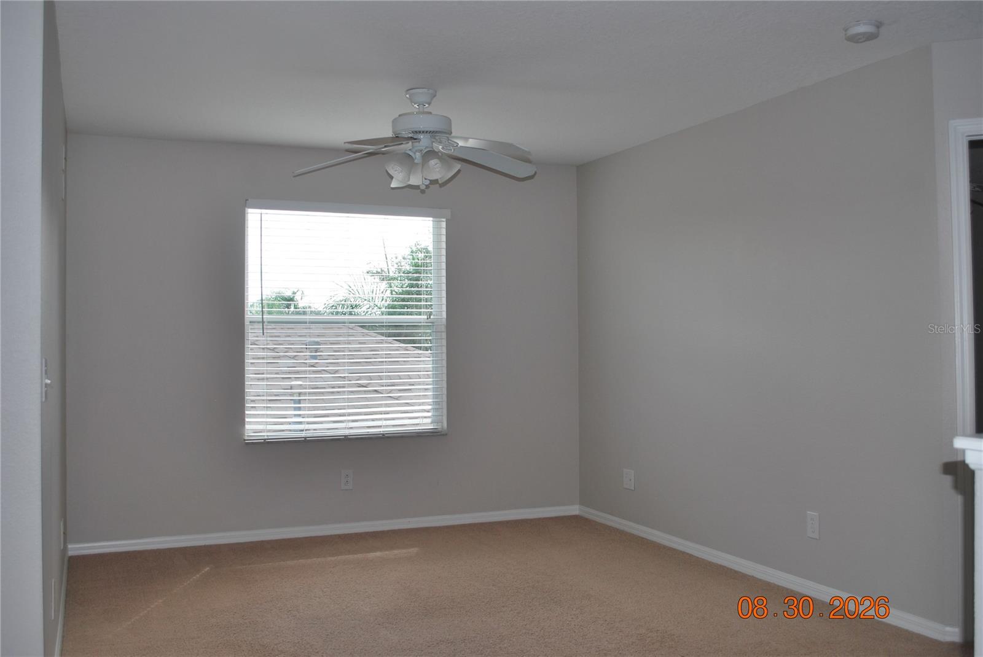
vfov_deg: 36.9
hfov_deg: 53.1
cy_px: 328
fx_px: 984
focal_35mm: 36
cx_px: 492
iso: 100
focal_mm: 24
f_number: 5
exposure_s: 1/200
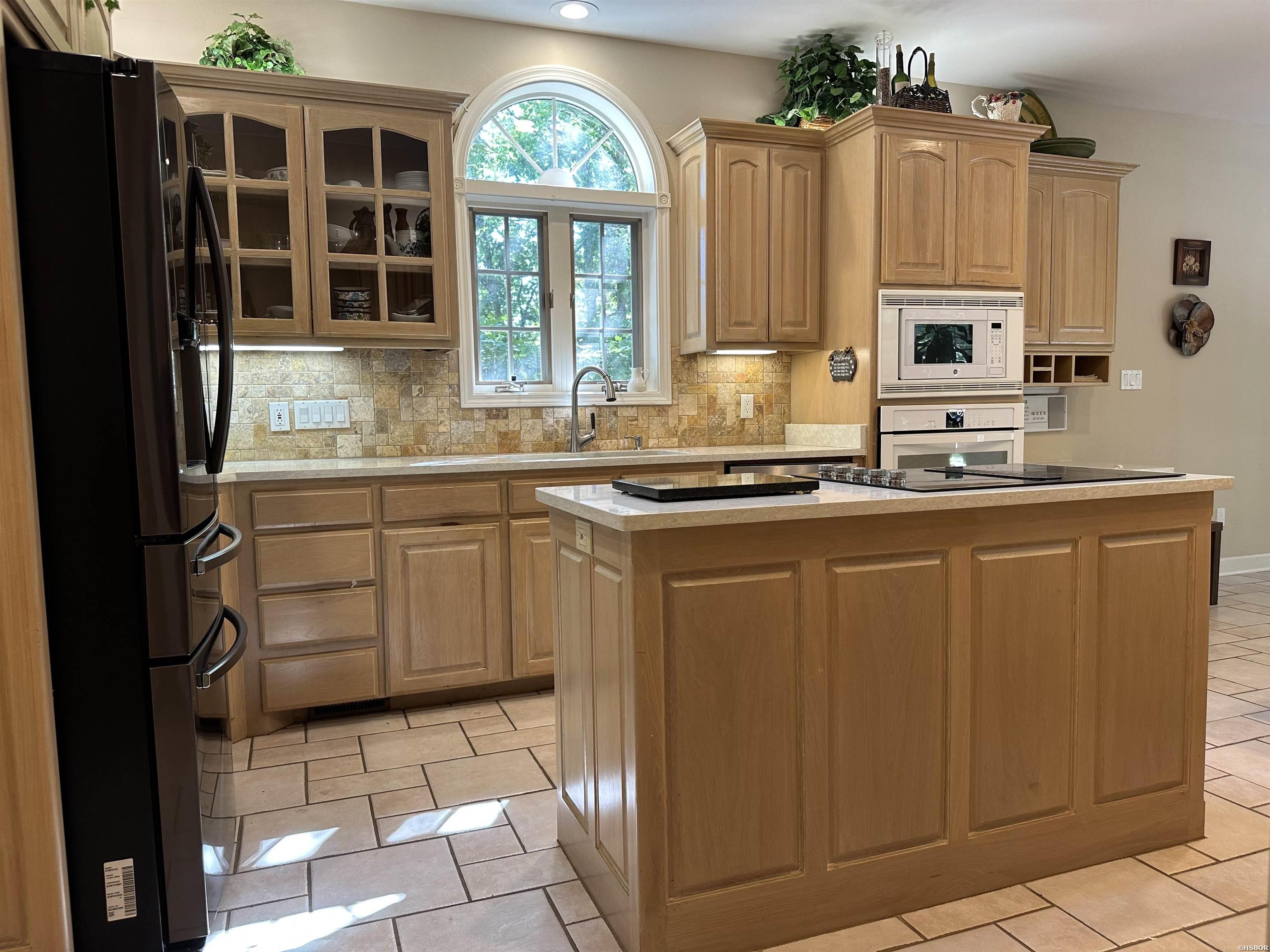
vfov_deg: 56.8
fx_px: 881
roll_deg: +0.7
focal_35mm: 24
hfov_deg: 71.6
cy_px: 476
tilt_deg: -4.2
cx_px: 635
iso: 125
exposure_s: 1/60
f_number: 1.78
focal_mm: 6.86
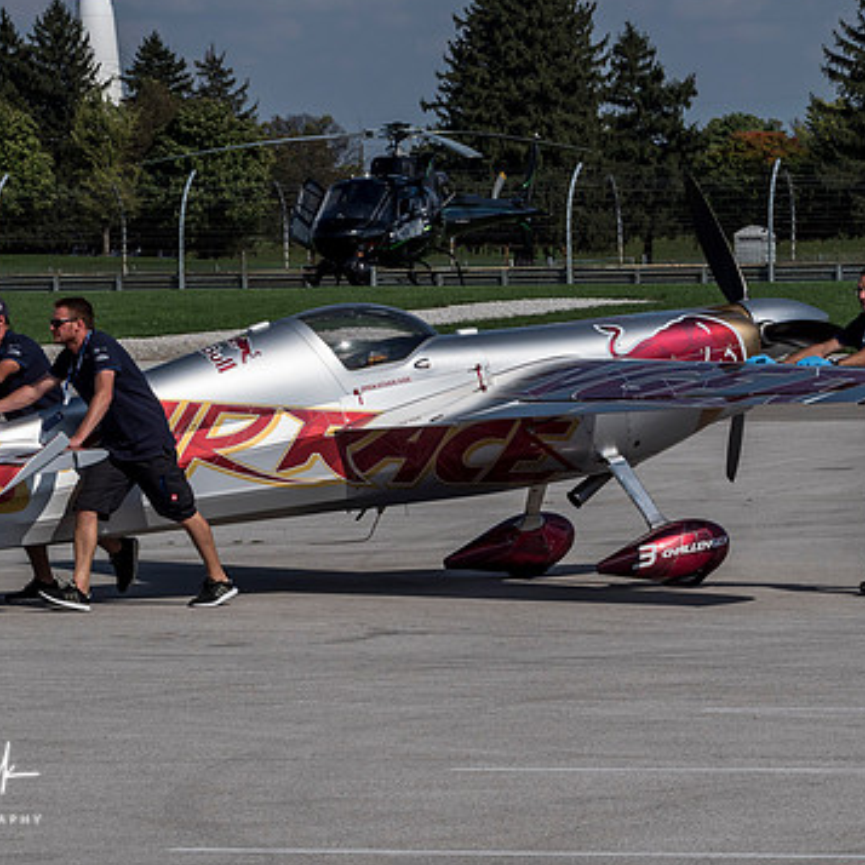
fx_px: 6502
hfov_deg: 7.6
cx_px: 397
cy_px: 377
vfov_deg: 7.6
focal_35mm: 230
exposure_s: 1/640
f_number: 13
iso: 200
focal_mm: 80
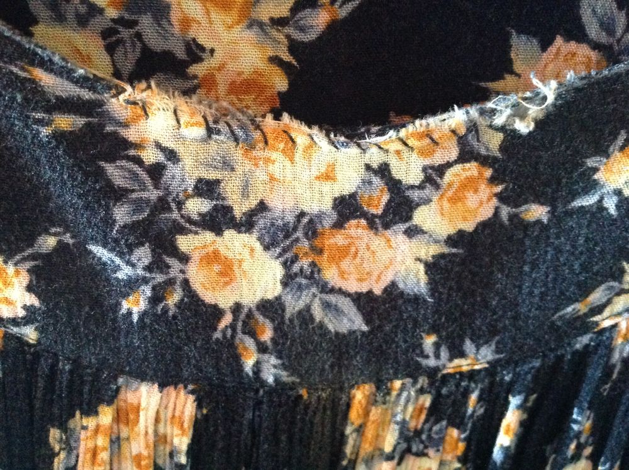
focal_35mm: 35
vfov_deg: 40.6
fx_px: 635
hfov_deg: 52.7
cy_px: 235
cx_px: 314
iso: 800
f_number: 2.4
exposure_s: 1/15
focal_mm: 4.28
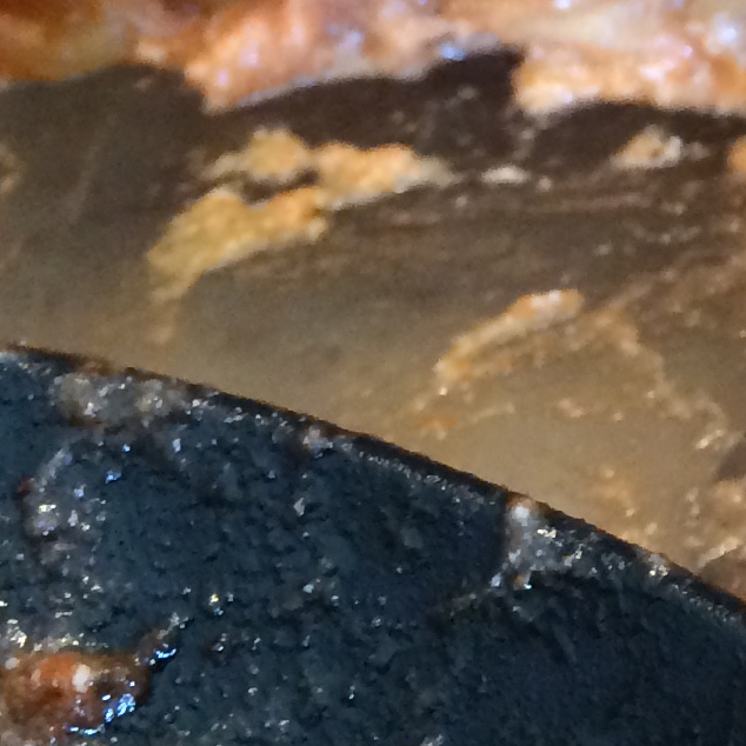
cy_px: 11
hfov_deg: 11.4
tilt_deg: -37.8
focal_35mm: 132
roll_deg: -3.8
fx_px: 3218
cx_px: 1673
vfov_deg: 13.1
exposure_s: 1/30
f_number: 2.2
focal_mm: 4.15
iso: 125
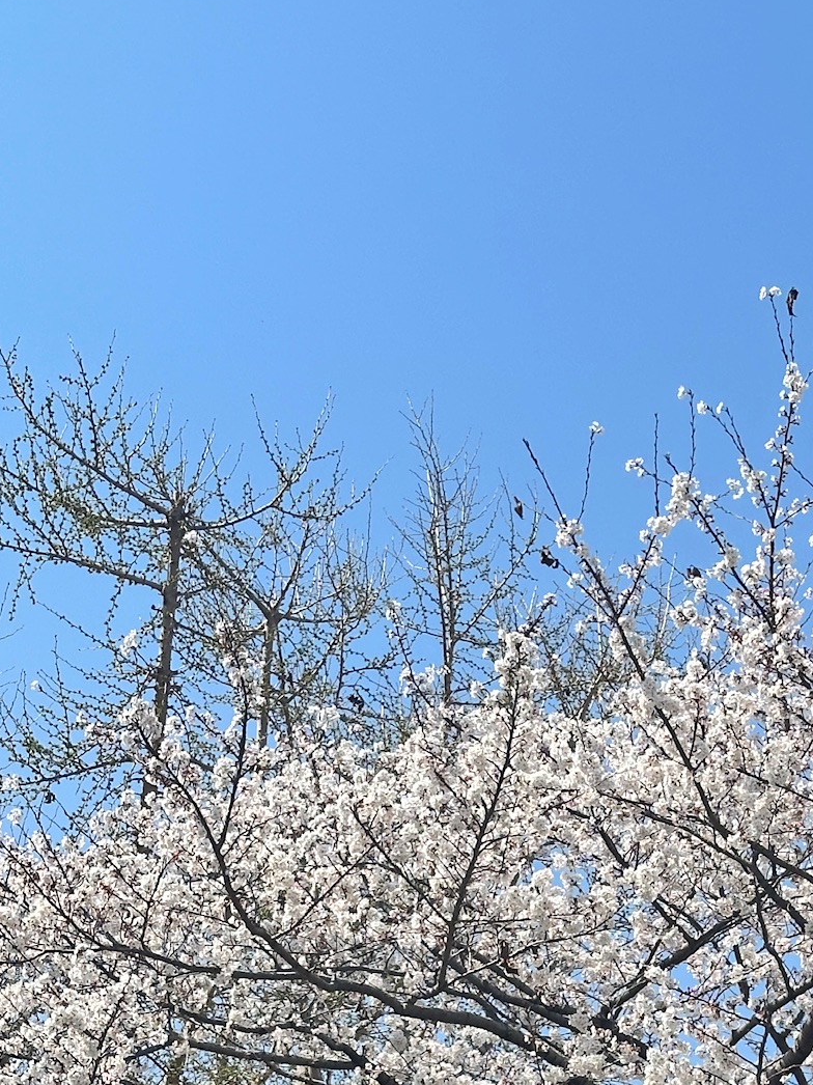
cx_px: 664
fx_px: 2945
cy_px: 901
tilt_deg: +32.0
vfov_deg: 20.6
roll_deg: -0.7
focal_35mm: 94
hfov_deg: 15.6
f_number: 1.78
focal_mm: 6.86
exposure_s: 1/3472
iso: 64
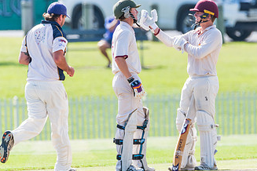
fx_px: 7588
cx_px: 162
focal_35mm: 1063
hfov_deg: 1.9
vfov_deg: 1.3
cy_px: 82
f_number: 6.3
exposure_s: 1/2000
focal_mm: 600
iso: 640
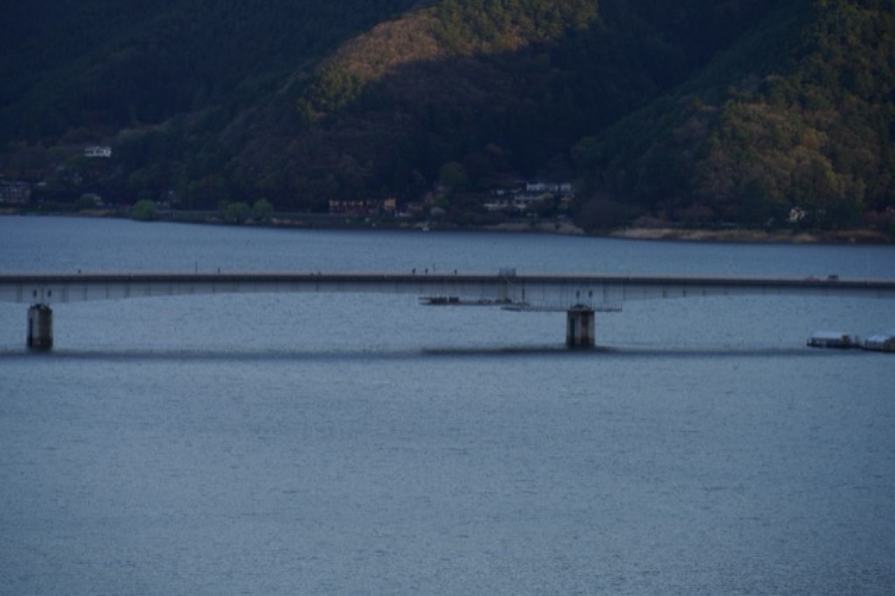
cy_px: 298
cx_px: 448
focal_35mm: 190
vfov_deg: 7.2
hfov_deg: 10.8
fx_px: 4721
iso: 100
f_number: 6.3
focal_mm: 190
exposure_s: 1/100
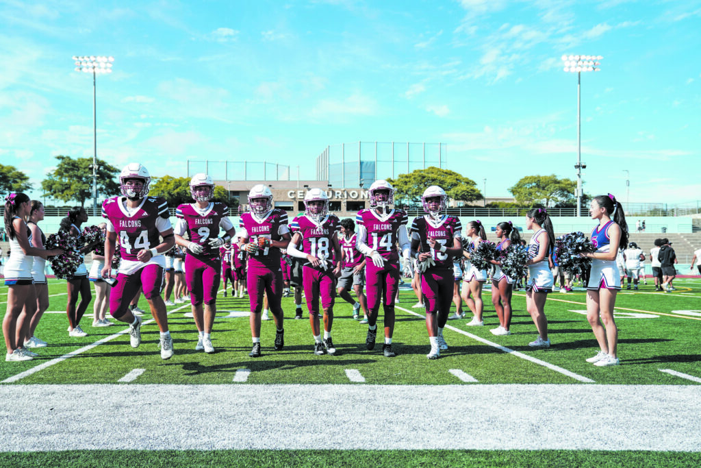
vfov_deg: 38.9
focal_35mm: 34
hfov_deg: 55.8
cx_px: 350
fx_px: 662
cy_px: 234
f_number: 3.5
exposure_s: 1/1000
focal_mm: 34
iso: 160
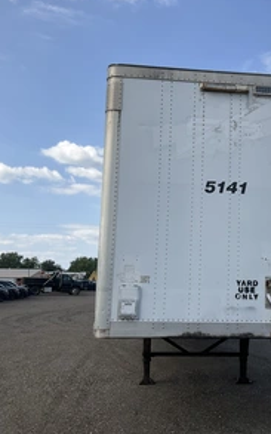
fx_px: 497
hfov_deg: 29.7
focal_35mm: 42
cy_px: 218
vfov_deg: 47.2
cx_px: 225
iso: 25
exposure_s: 1/2058
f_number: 1.8
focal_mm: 3
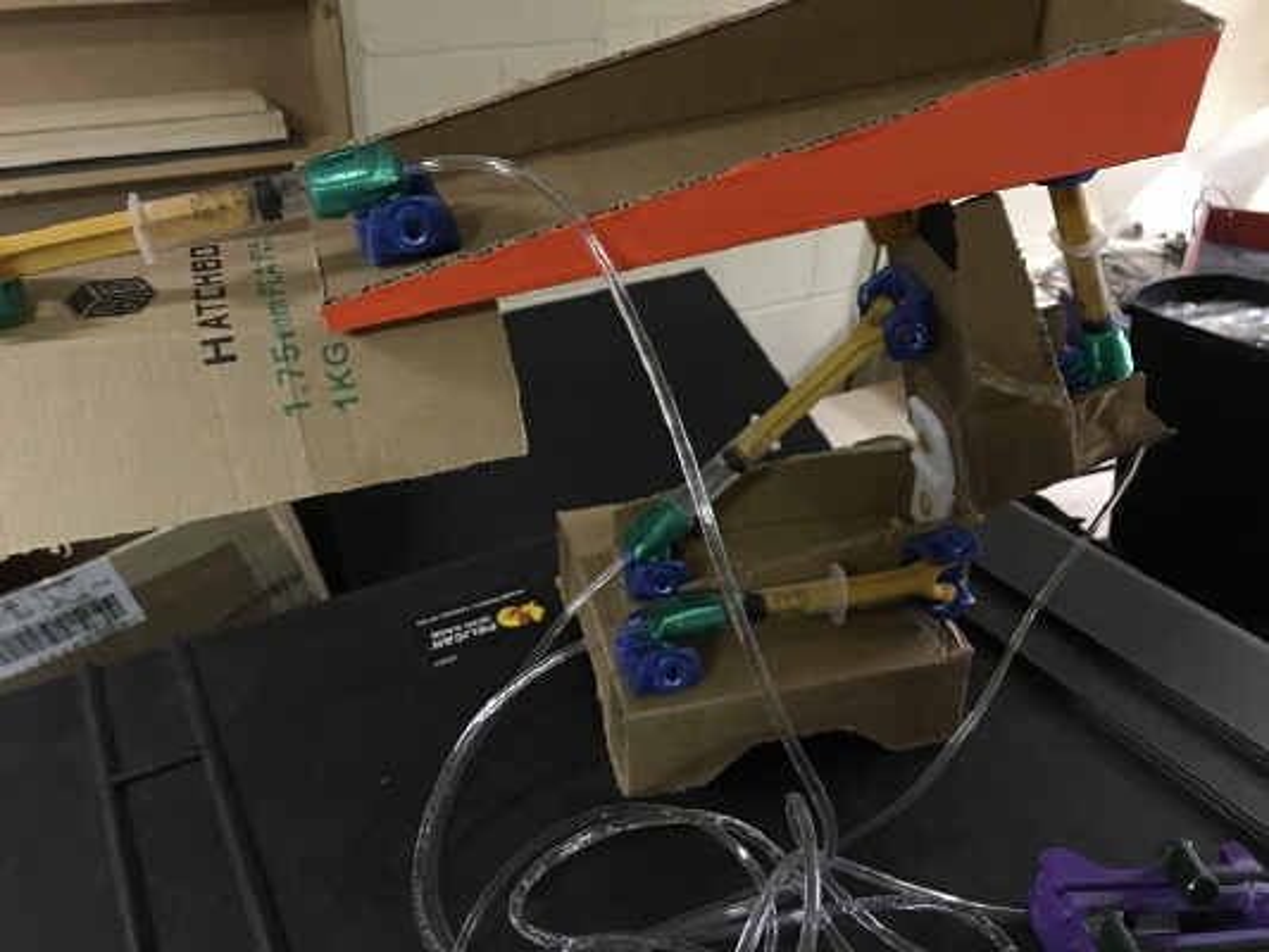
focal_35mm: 28
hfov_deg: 63.4
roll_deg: -0.7
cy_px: 476
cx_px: 634
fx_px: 1027
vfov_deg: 49.8
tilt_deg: -28.2
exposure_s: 1/8
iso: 100
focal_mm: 3.99
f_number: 1.8
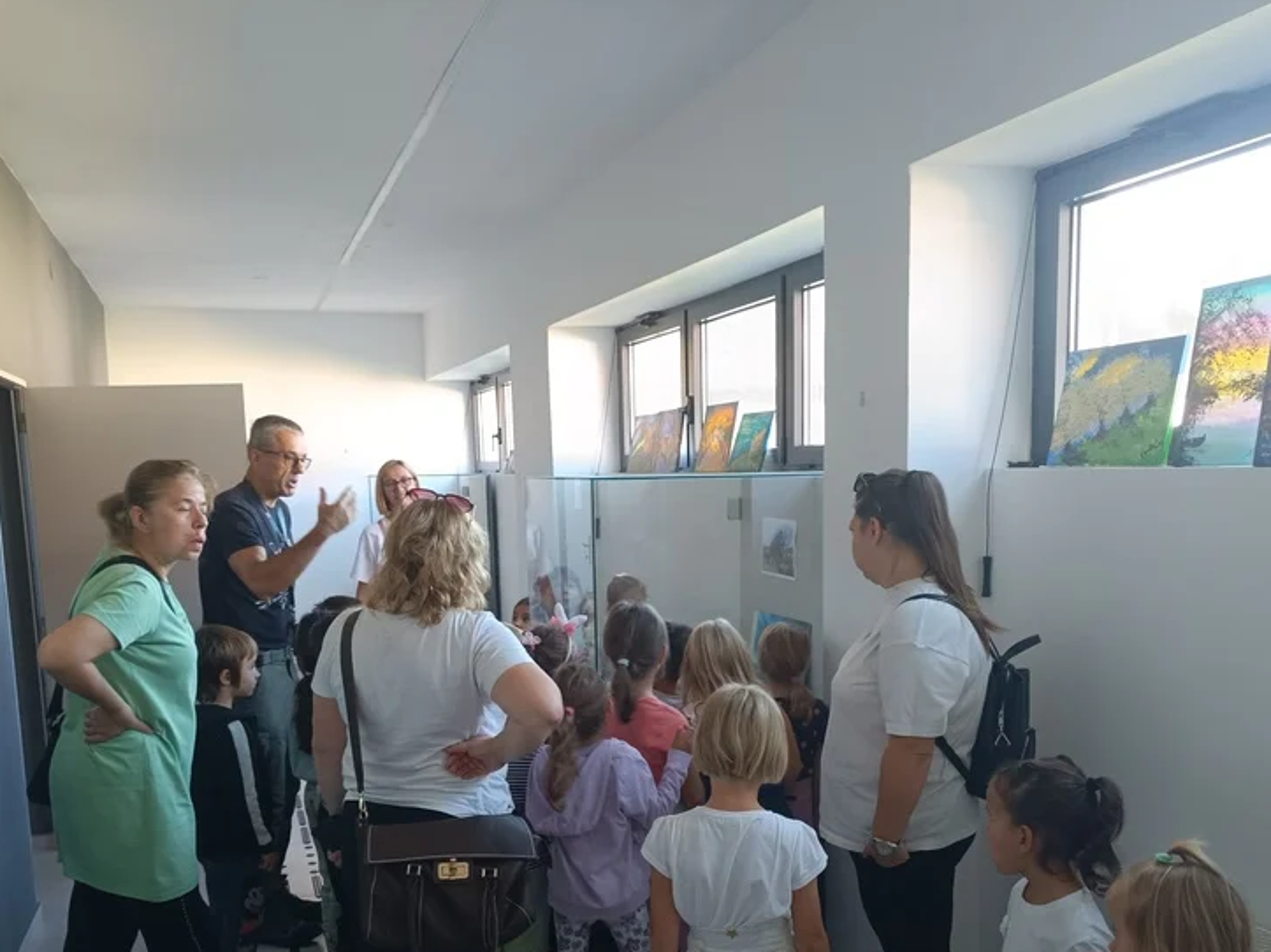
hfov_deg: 53.9
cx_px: 680
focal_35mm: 34
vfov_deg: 41.2
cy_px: 641
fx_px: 1248
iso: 357
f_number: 1.88
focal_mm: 5.59
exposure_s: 1/50.1
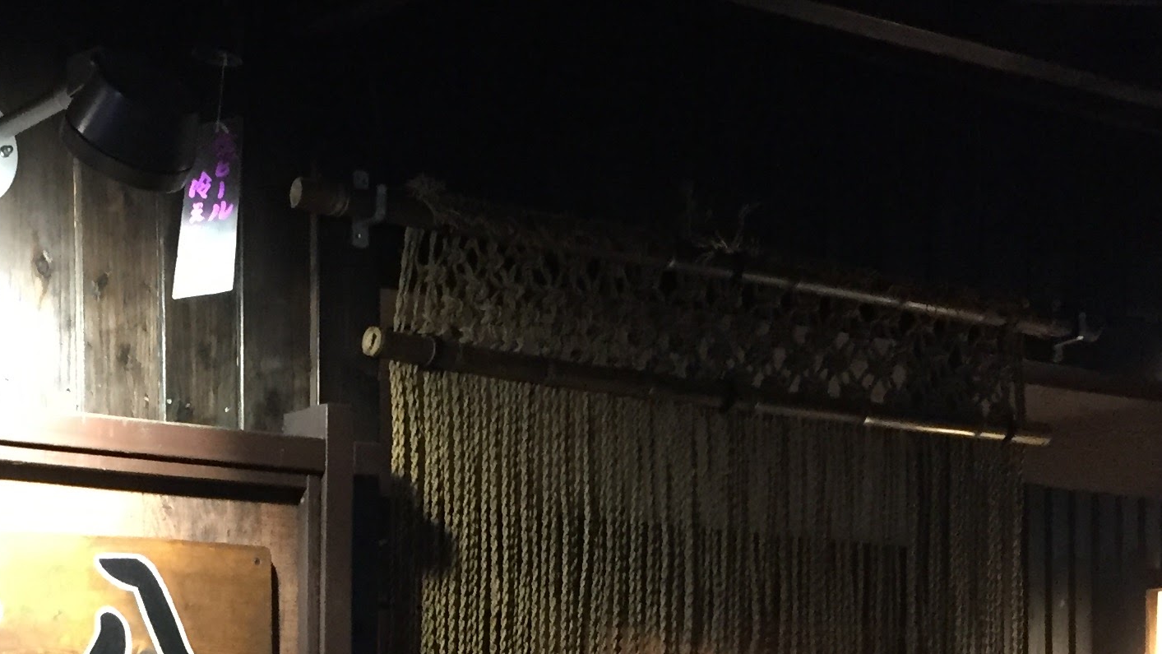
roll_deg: -1.7
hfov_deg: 28.1
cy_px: 822
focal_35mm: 73
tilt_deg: -0.5
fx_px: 2249
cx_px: 172
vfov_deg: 15.8
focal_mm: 4.15
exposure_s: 1/24
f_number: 2.2
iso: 250
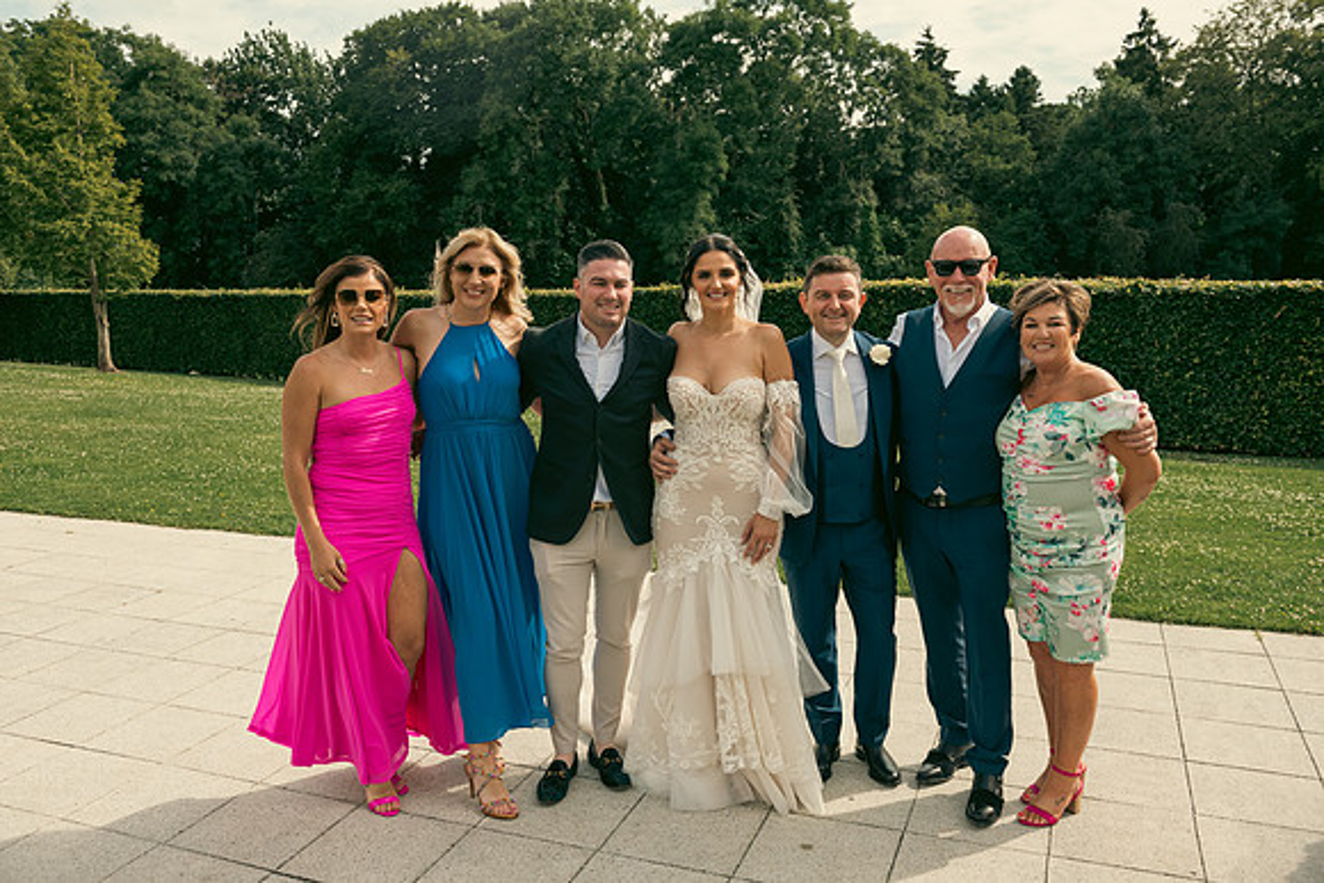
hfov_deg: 63.6
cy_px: 442
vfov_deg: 45.0
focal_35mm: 29
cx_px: 662
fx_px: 1067
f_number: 5.6
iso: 200
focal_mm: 29
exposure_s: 1/640
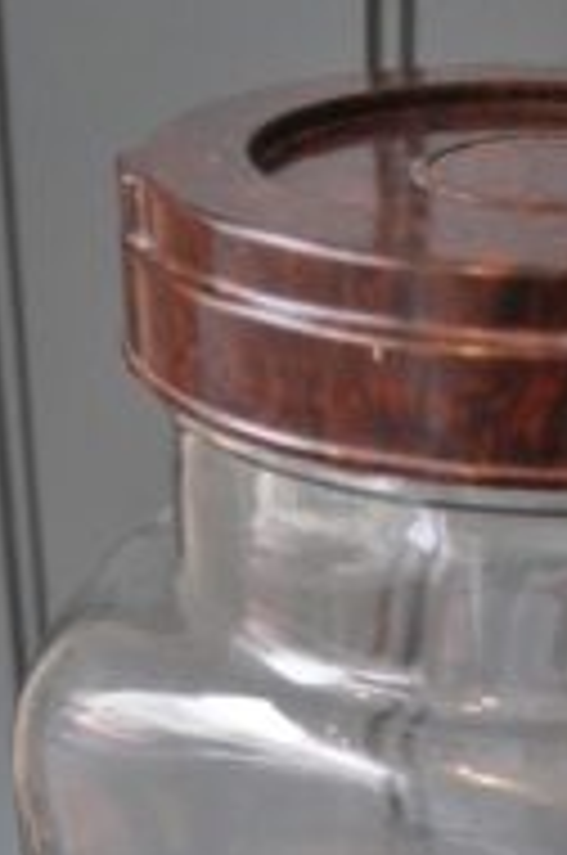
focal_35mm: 93
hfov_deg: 14.5
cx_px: 544
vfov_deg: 21.1
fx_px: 2205
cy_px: 891
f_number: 4.2
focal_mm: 26
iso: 640
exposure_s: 1/60
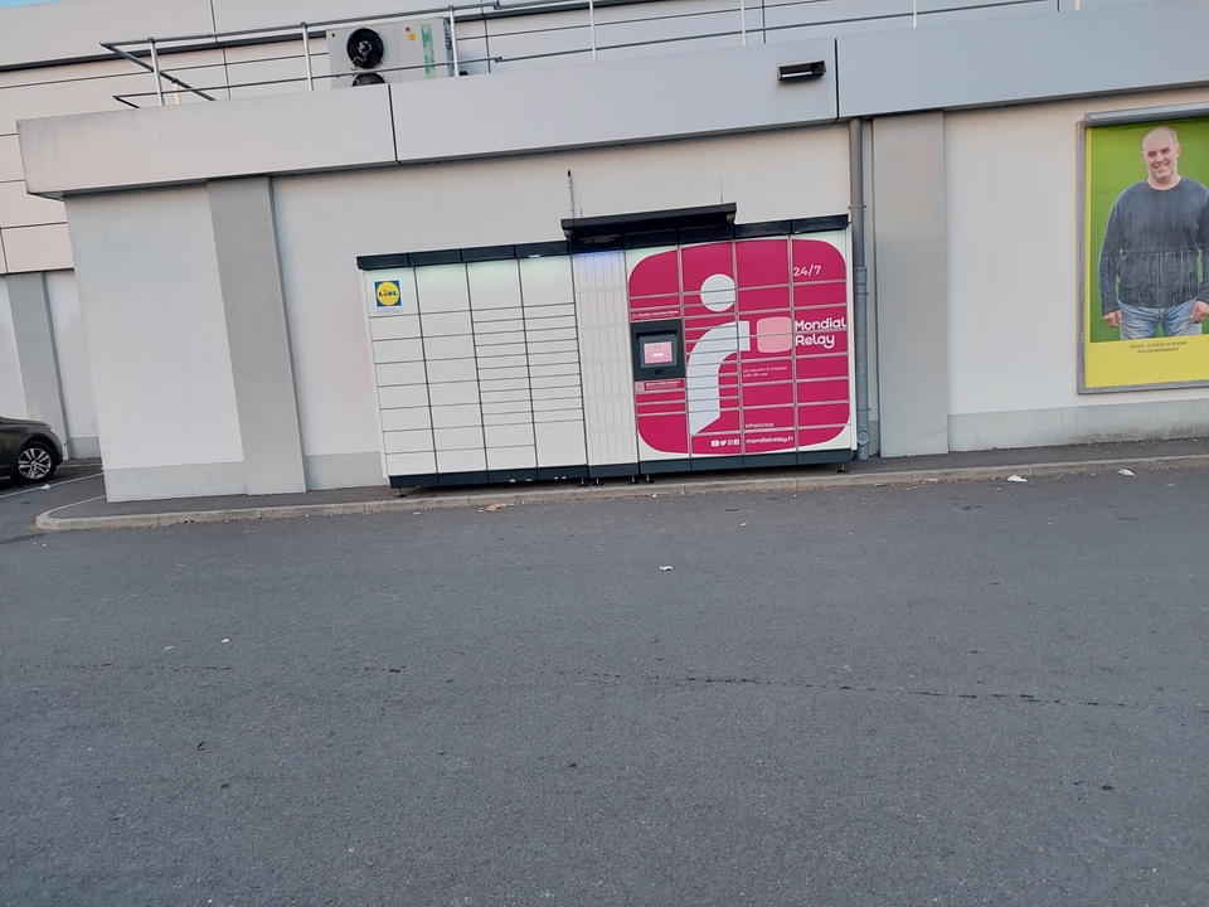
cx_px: 604
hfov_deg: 71.6
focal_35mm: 24
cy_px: 454
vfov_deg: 56.8
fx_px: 838
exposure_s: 1/50
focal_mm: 5.23
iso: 50
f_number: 1.8
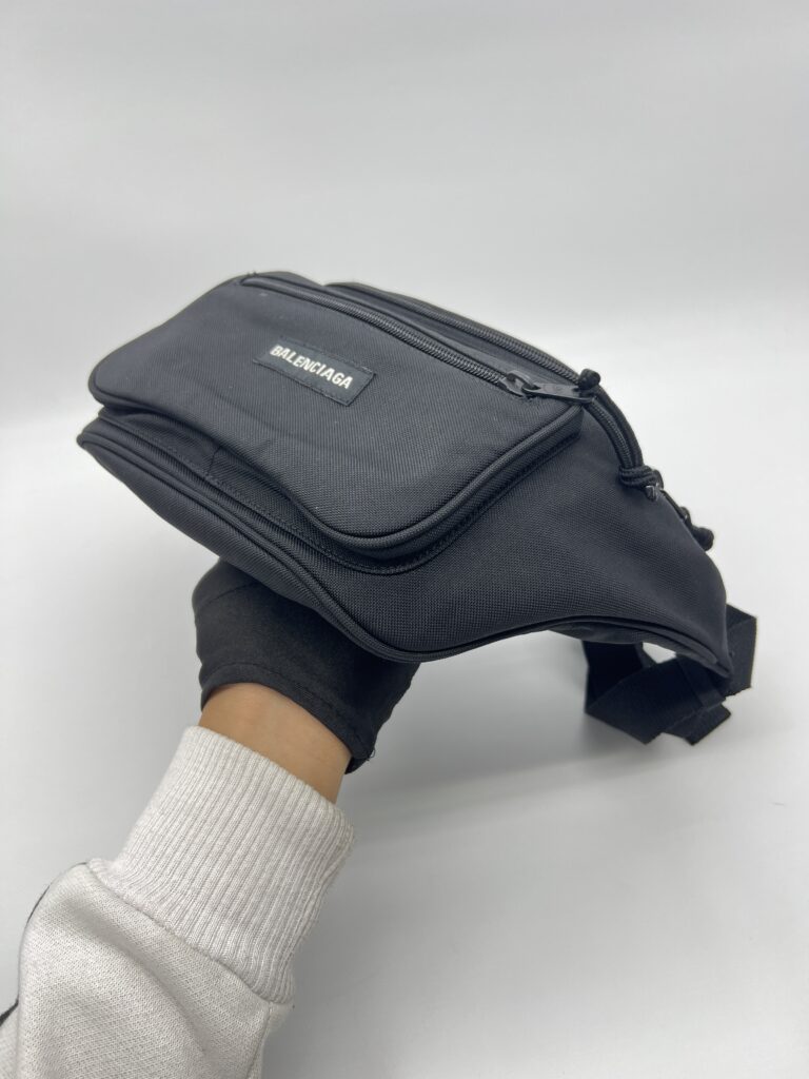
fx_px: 810
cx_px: 404
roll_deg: +6.4
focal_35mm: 26
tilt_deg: -39.9
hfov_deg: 53.1
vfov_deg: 67.3
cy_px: 540
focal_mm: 5.7
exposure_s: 1/100
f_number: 1.5
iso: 40
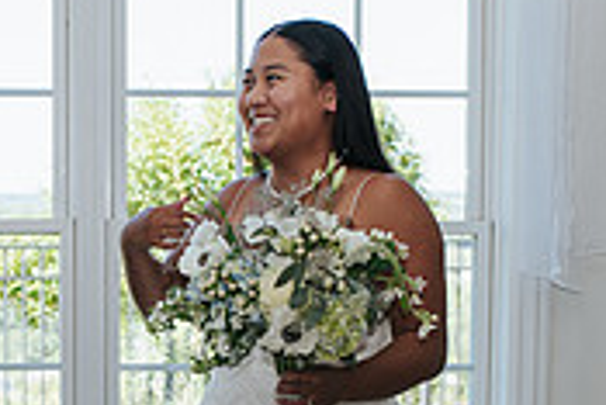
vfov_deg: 10.7
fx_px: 2123
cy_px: 483
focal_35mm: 126
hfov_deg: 16.0
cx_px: 22
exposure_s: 1/200
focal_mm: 35
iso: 110
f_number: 3.5
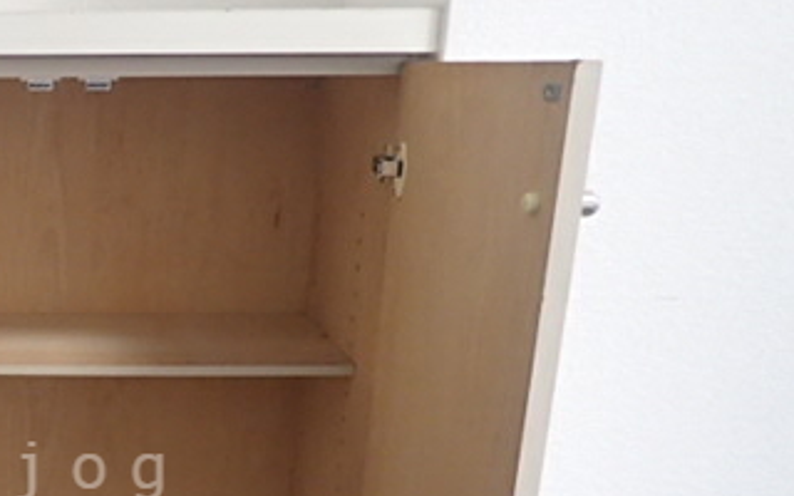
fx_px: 1147
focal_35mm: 53
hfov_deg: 34.8
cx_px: 7
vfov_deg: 23.6
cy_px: 471
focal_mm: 4.5
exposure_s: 1/30
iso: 500
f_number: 2
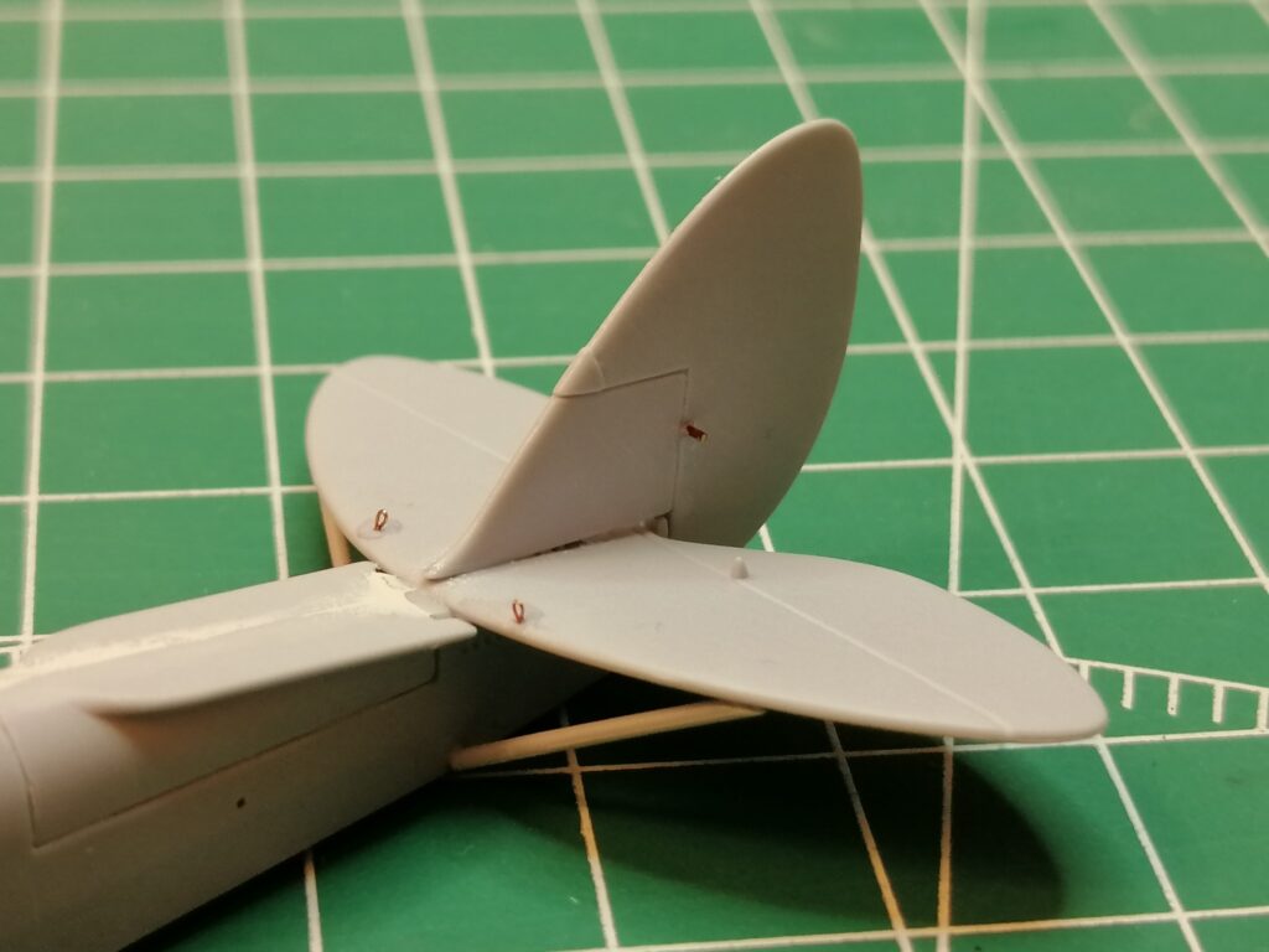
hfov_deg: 26.3
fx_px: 2713
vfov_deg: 19.9
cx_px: 634
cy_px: 476
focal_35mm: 74
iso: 160
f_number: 1.8
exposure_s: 1/50
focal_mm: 3.95
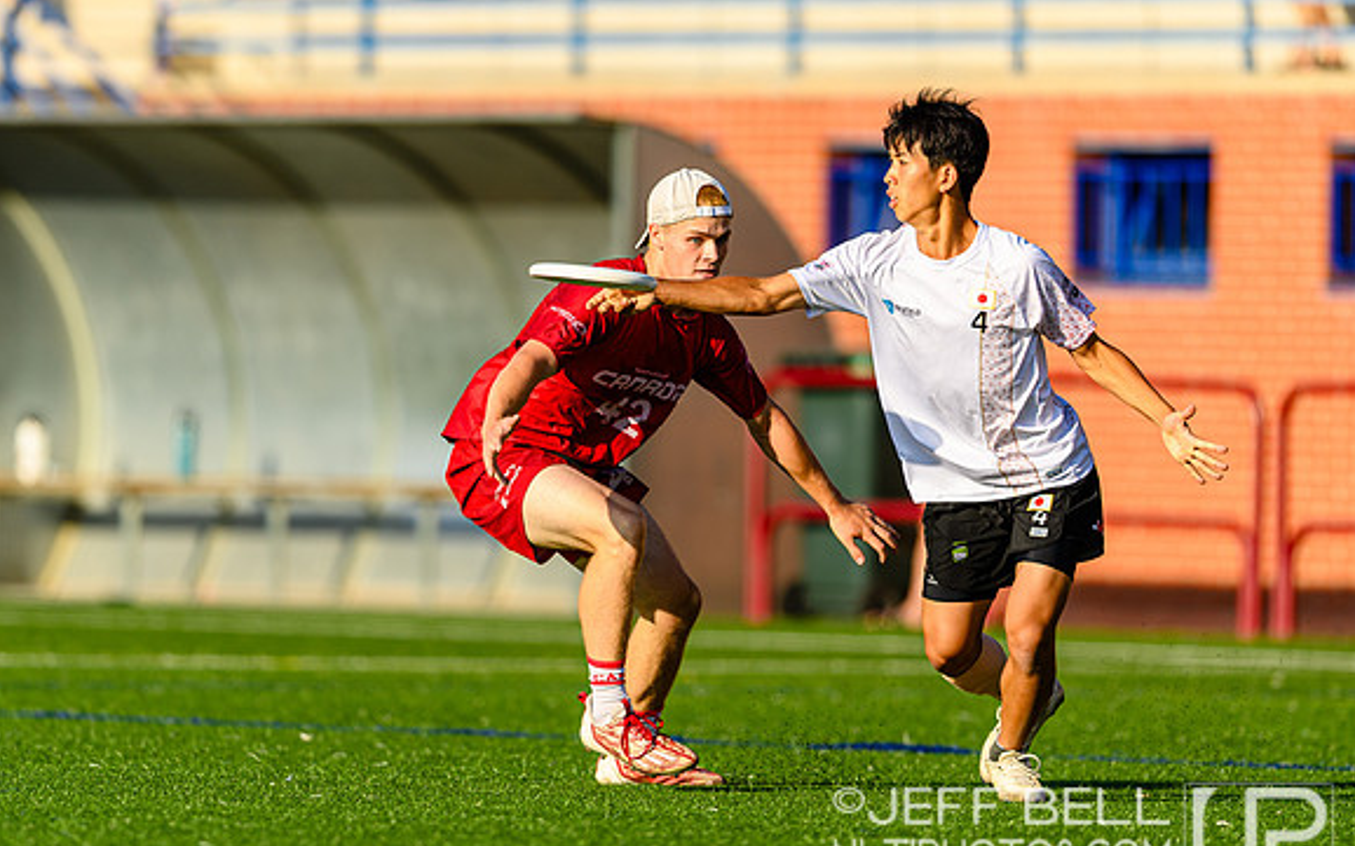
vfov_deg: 2.4
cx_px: 623
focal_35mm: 552
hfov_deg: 3.8
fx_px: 20380
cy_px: 404
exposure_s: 1/1600
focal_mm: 400
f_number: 3.2
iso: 100
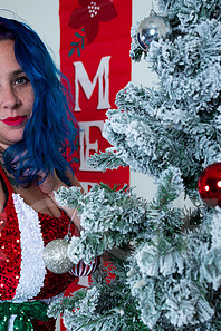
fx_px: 488
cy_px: 228
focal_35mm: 53
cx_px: 61
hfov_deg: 25.3
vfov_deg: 37.0
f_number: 5
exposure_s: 1/640
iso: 400
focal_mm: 35
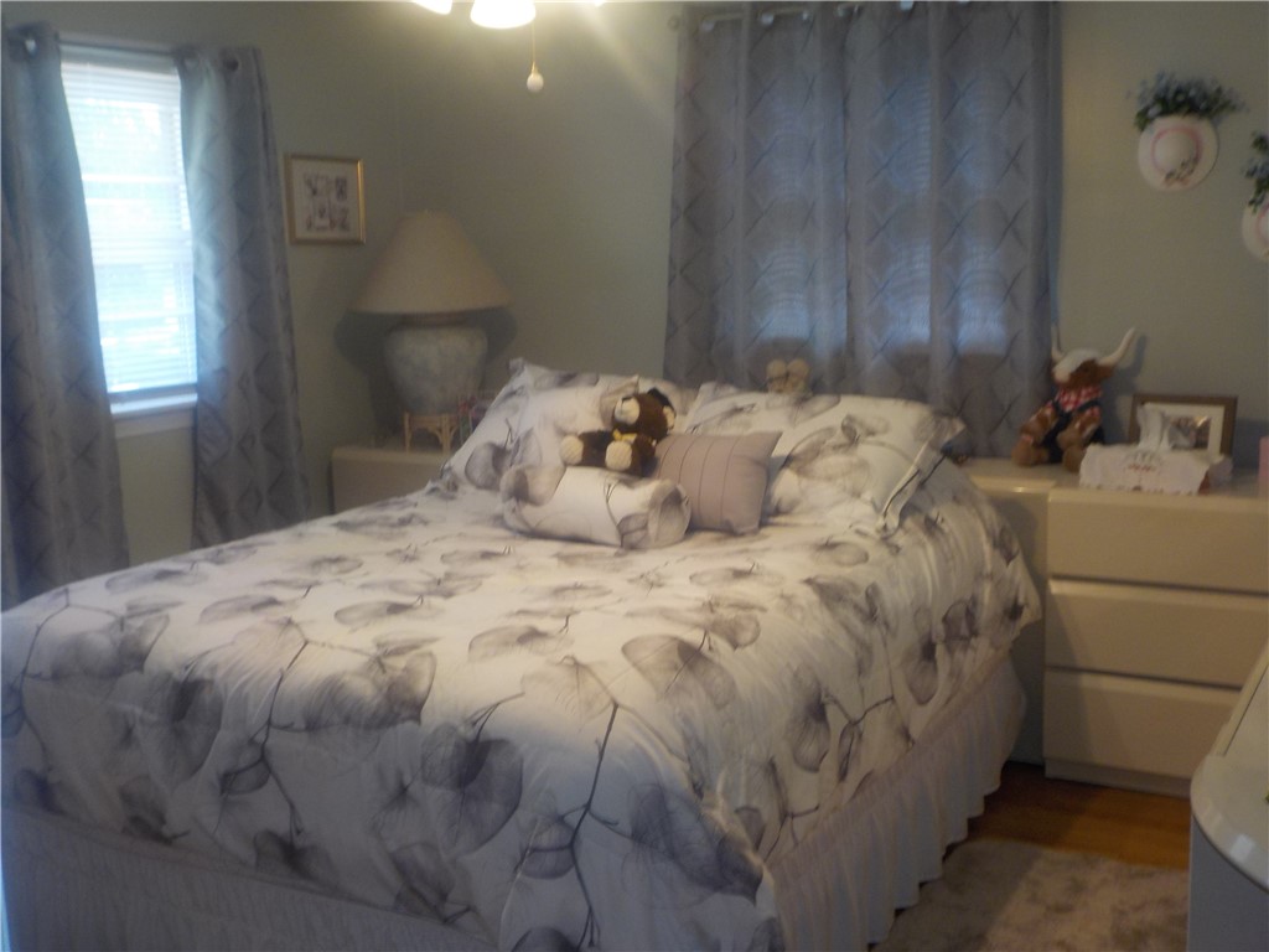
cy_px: 476
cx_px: 634
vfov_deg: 37.7
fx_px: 1393
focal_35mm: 38
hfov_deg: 49.0
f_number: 3.7
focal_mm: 5.2
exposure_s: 1/30
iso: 125
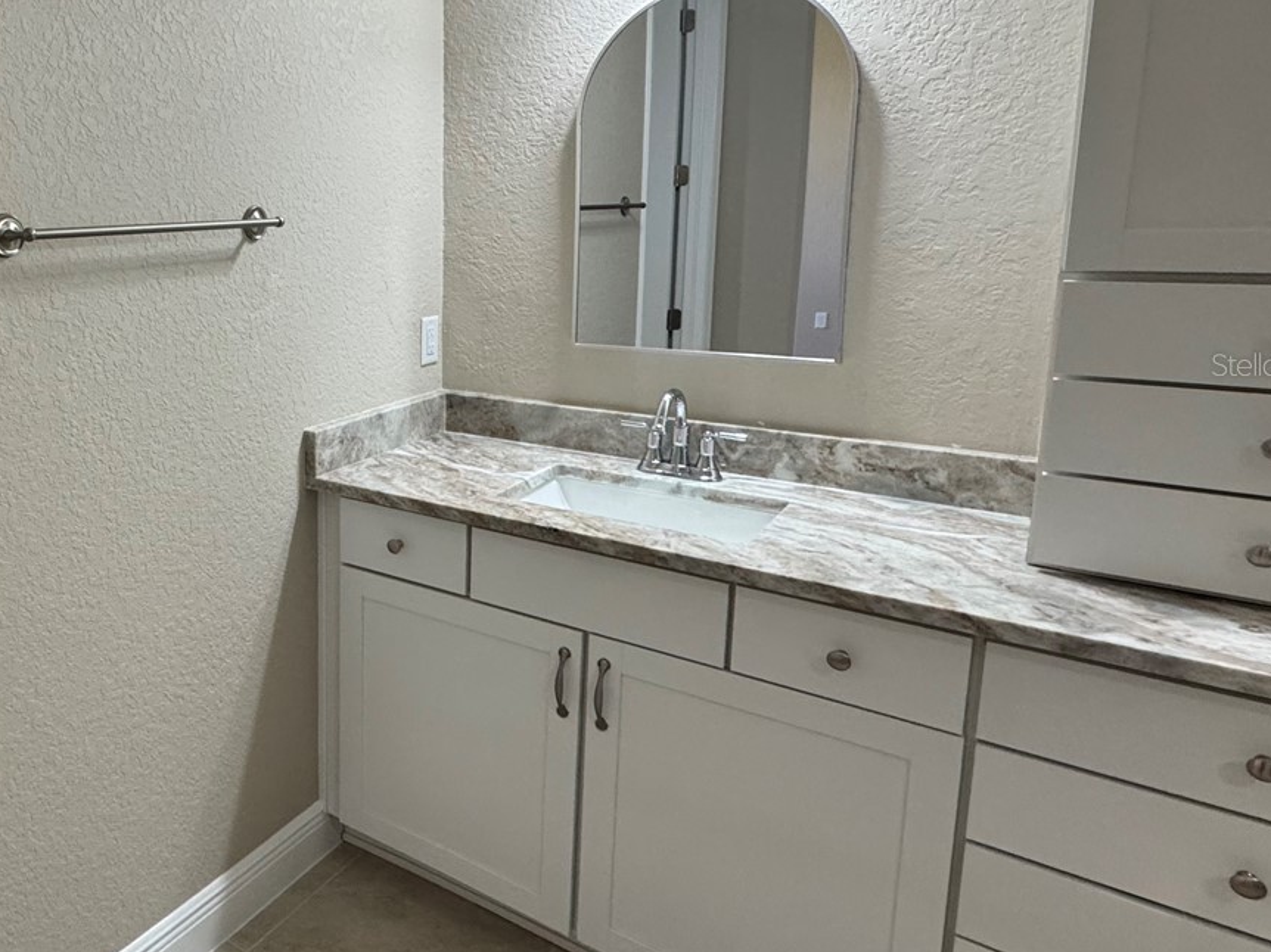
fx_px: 954
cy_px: 364
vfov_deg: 52.5
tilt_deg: -9.2
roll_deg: +2.2
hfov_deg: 59.2
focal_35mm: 26
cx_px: 171
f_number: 2.2
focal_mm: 2.22
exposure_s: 1/120
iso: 250
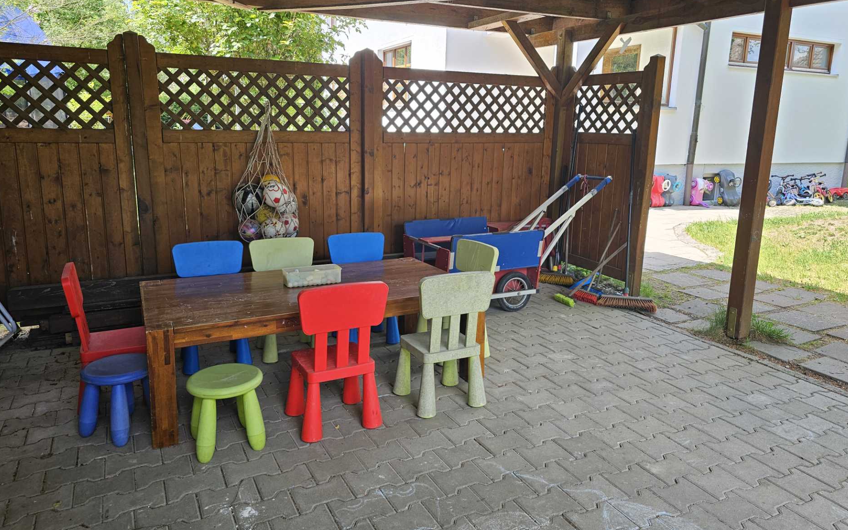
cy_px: 235
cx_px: 432
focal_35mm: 25
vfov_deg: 49.2
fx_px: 578
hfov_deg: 72.5
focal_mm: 6.3
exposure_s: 1/180
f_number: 1.7
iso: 32
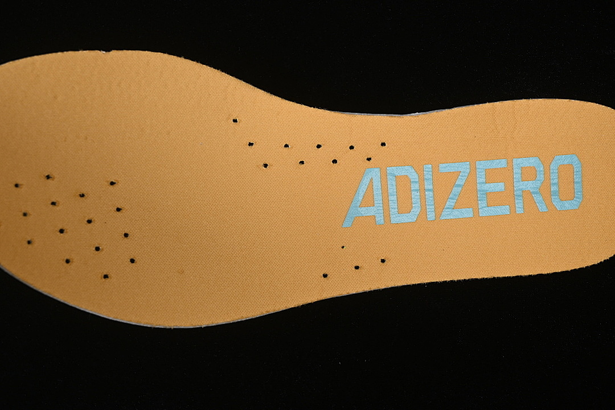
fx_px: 1281
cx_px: 308
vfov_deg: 18.2
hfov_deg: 27.0
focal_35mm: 75
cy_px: 205
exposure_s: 1/80
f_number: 7.1
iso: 160
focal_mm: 50
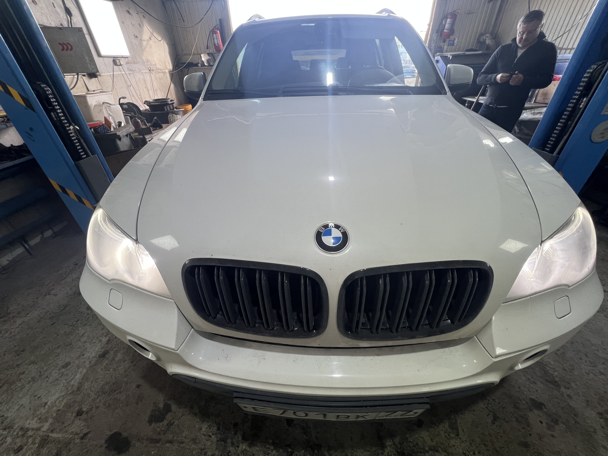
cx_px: 304
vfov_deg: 89.9
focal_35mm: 13
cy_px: 228
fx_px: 228
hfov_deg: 106.2
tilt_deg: -34.4
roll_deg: +2.4
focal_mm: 1.57
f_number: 1.8
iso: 100
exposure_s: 1/100
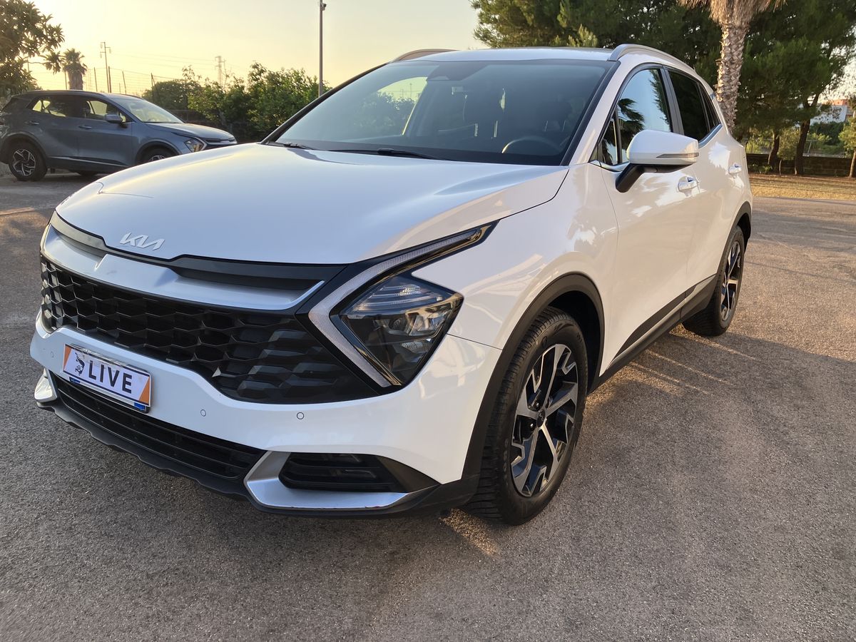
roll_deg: -2.8
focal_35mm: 28
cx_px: 428
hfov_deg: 63.4
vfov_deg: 49.7
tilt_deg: -15.1
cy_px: 321
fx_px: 692
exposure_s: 1/415
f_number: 1.8
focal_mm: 3.99
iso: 32
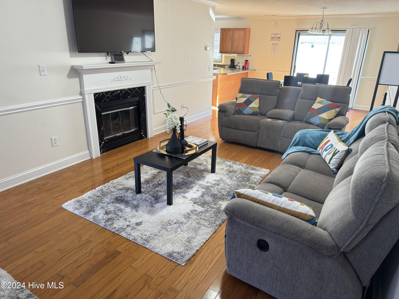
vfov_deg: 56.8
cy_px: 150
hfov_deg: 71.6
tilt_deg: -20.8
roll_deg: -1.5
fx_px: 277
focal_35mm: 24
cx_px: 200
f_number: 1.78
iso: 125
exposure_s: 1/60
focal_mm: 6.76
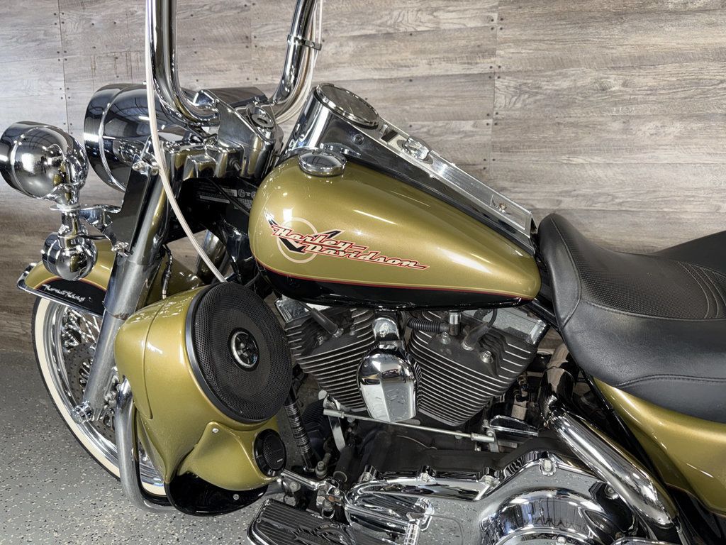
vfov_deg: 56.8
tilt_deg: -9.4
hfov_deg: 71.6
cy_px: 272
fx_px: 503
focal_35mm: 24
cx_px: 363
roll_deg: +0.0
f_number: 1.78
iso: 80
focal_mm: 6.76
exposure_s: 1/24
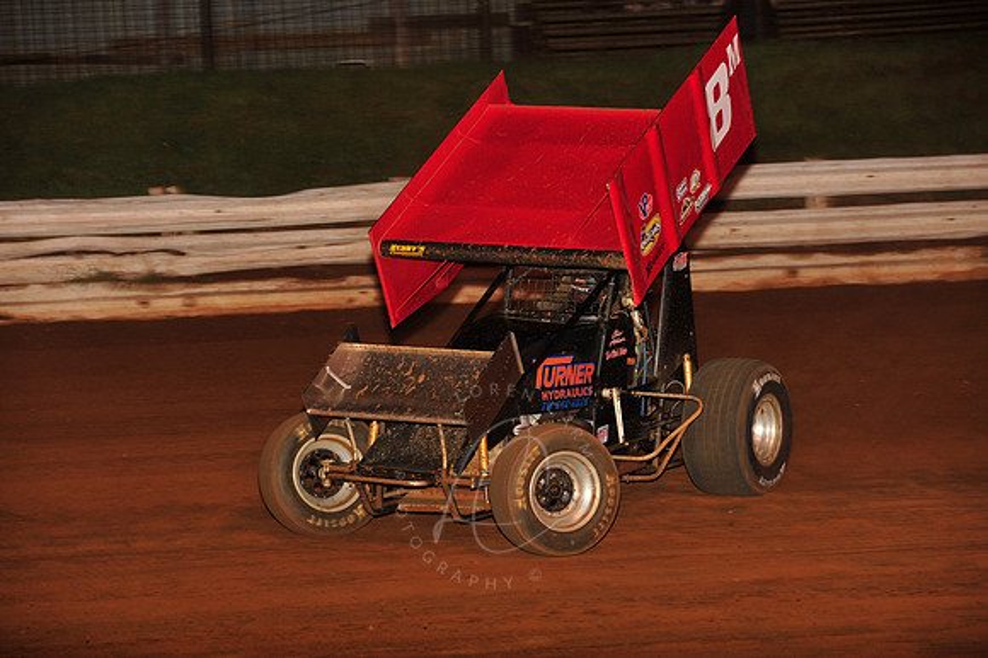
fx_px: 3703
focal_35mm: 135
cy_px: 329
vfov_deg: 10.1
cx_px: 494
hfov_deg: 15.2
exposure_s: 1/320
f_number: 6.3
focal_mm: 135
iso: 800
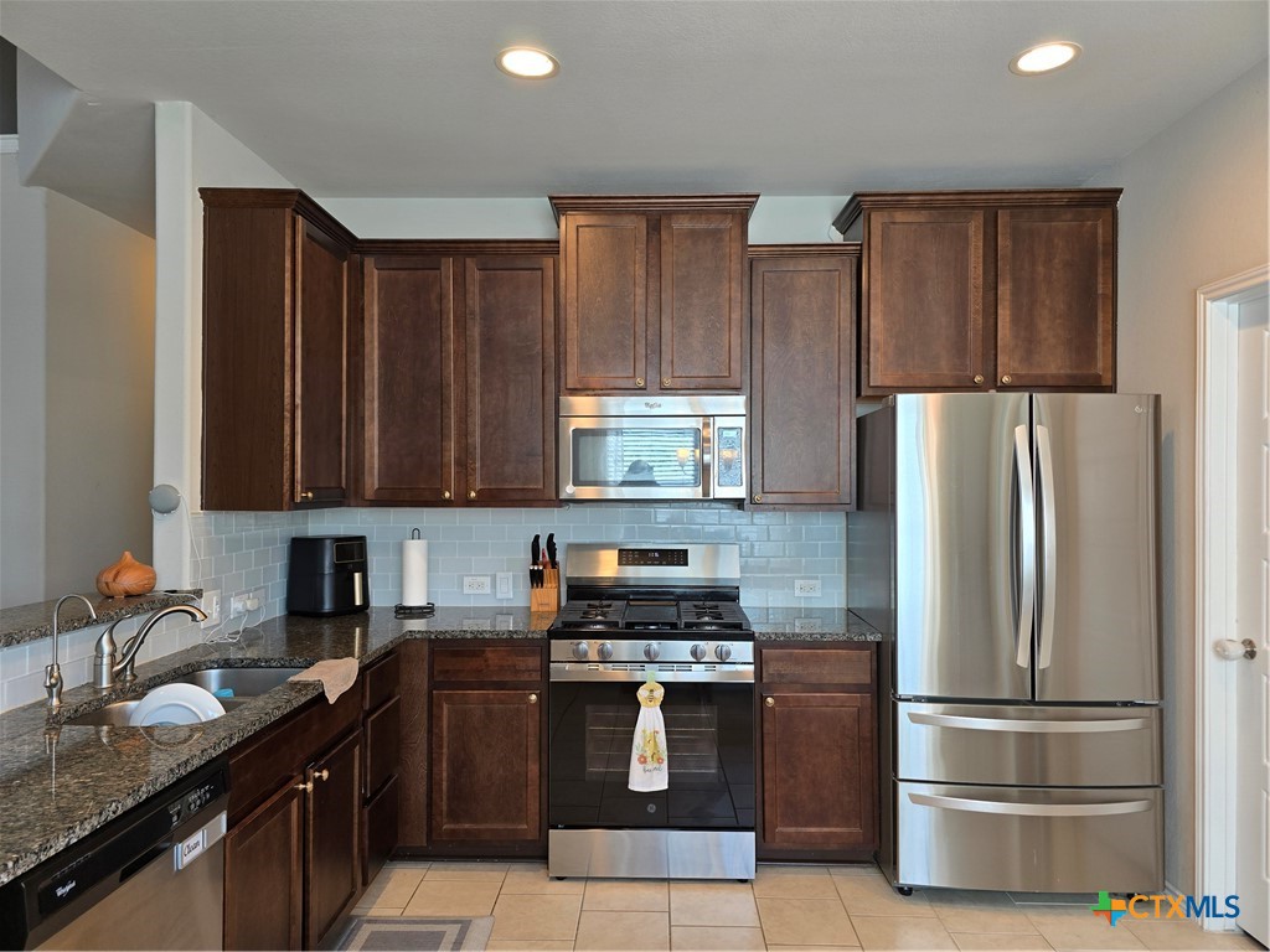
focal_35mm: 23
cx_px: 635
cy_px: 476
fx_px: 844
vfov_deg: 58.9
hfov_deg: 73.9
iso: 80
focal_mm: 6.3
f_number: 1.7
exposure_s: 1/120
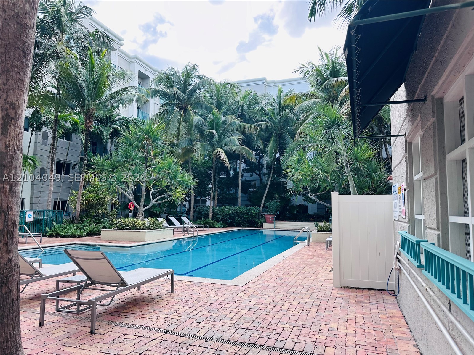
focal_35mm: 24
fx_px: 329
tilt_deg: +5.2
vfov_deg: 56.8
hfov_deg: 71.6
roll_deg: -0.9
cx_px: 237
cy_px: 178
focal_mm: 6.86
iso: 80
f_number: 1.78
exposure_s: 1/887
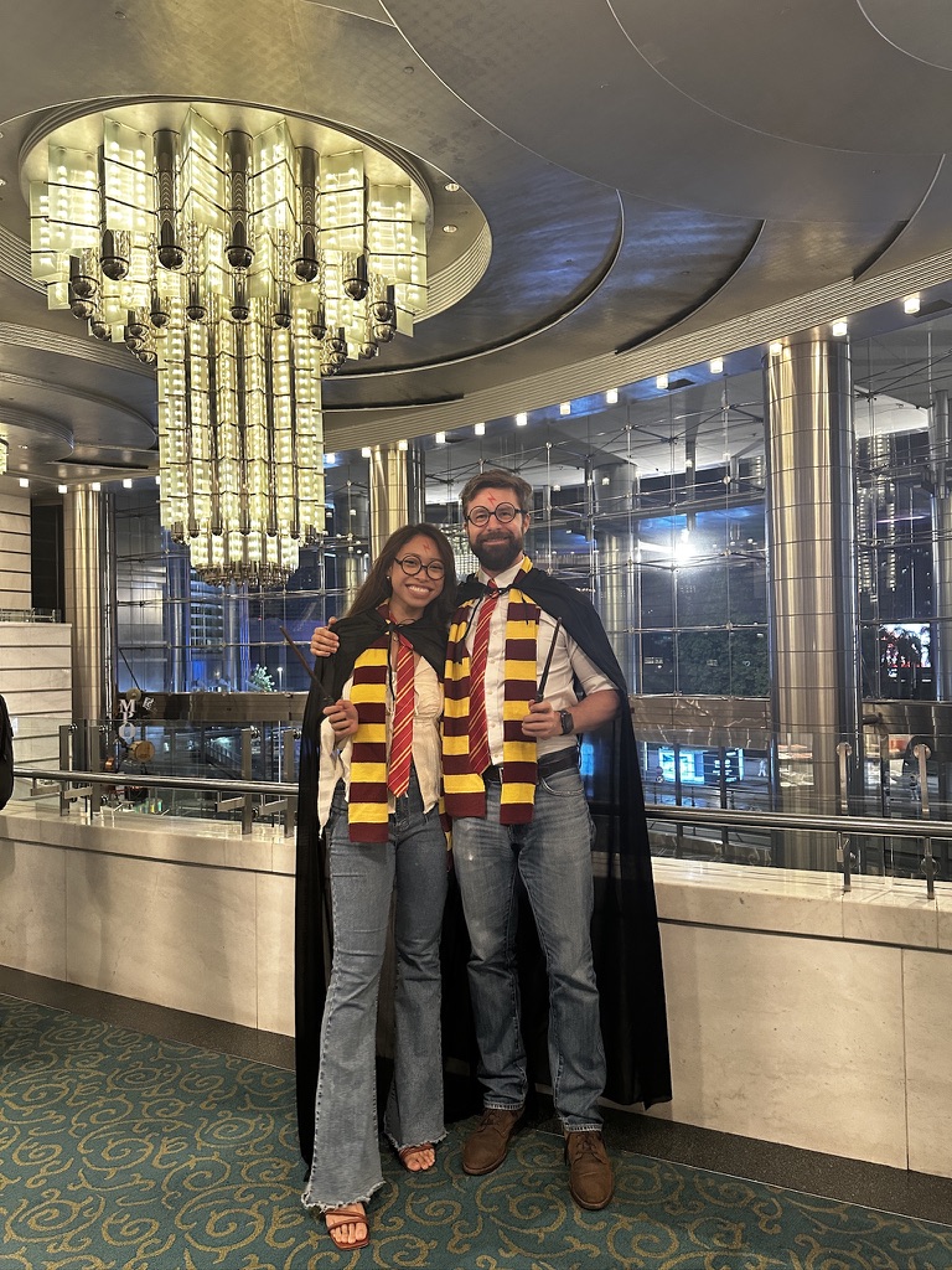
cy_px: 635
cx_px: 476
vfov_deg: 71.6
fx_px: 880
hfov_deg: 56.8
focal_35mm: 24
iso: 400
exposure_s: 1/50
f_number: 1.78
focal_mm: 6.86
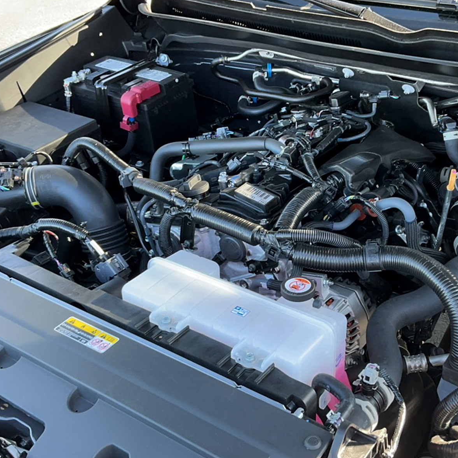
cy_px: 228
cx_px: 293
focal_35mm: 36
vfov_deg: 46.0
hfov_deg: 45.6
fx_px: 539
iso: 25
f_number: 1.8
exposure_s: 1/60
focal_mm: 3
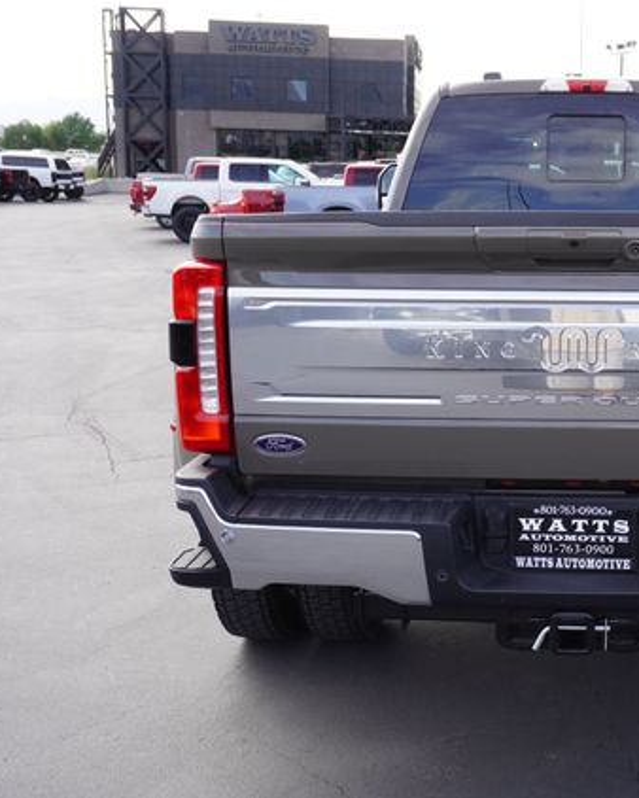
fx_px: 1110
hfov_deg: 30.8
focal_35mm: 47
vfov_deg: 39.5
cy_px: 399
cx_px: 561
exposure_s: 1/125
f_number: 5.6
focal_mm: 22
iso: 100
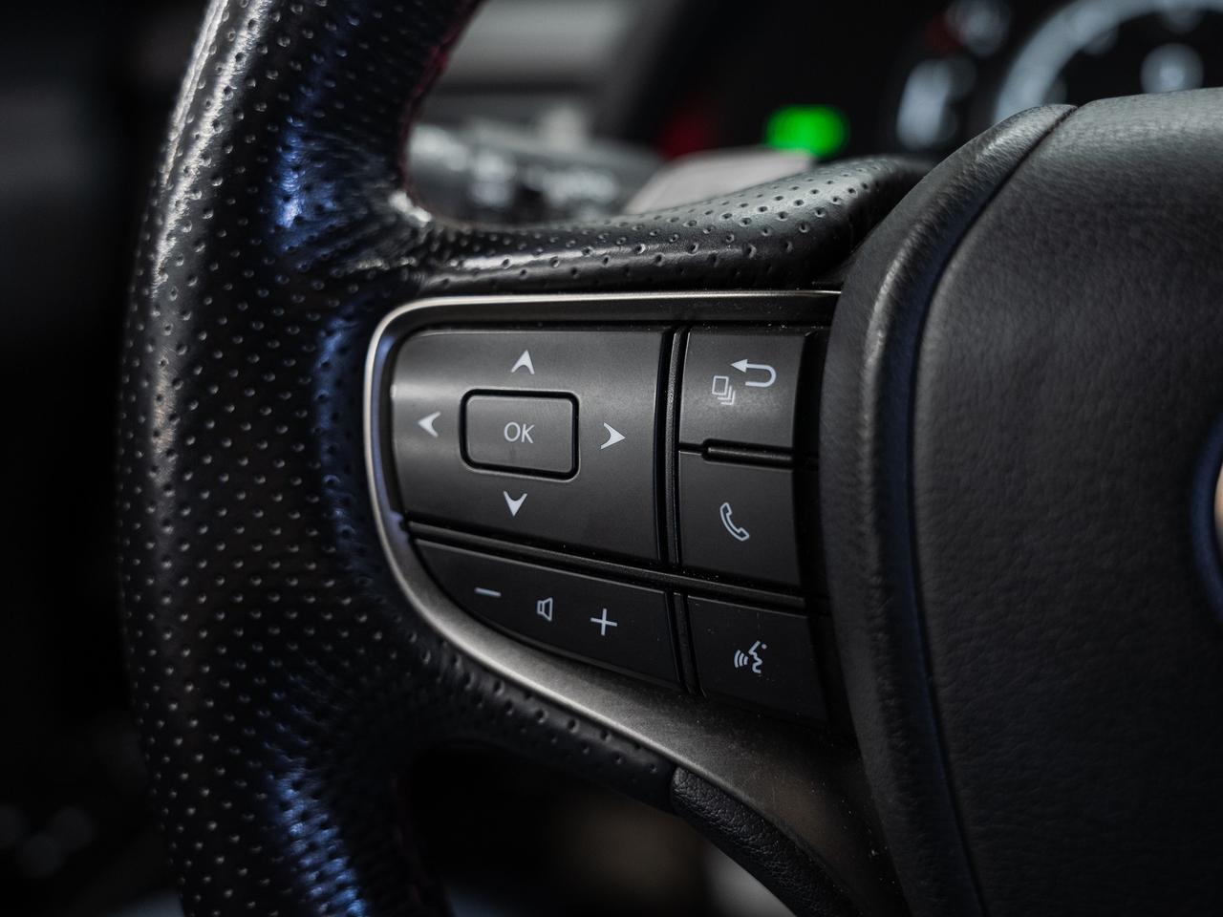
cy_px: 458
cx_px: 612
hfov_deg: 53.1
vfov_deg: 41.1
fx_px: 1223
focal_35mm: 35
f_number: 3.5
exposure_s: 1/40
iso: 800
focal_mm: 32
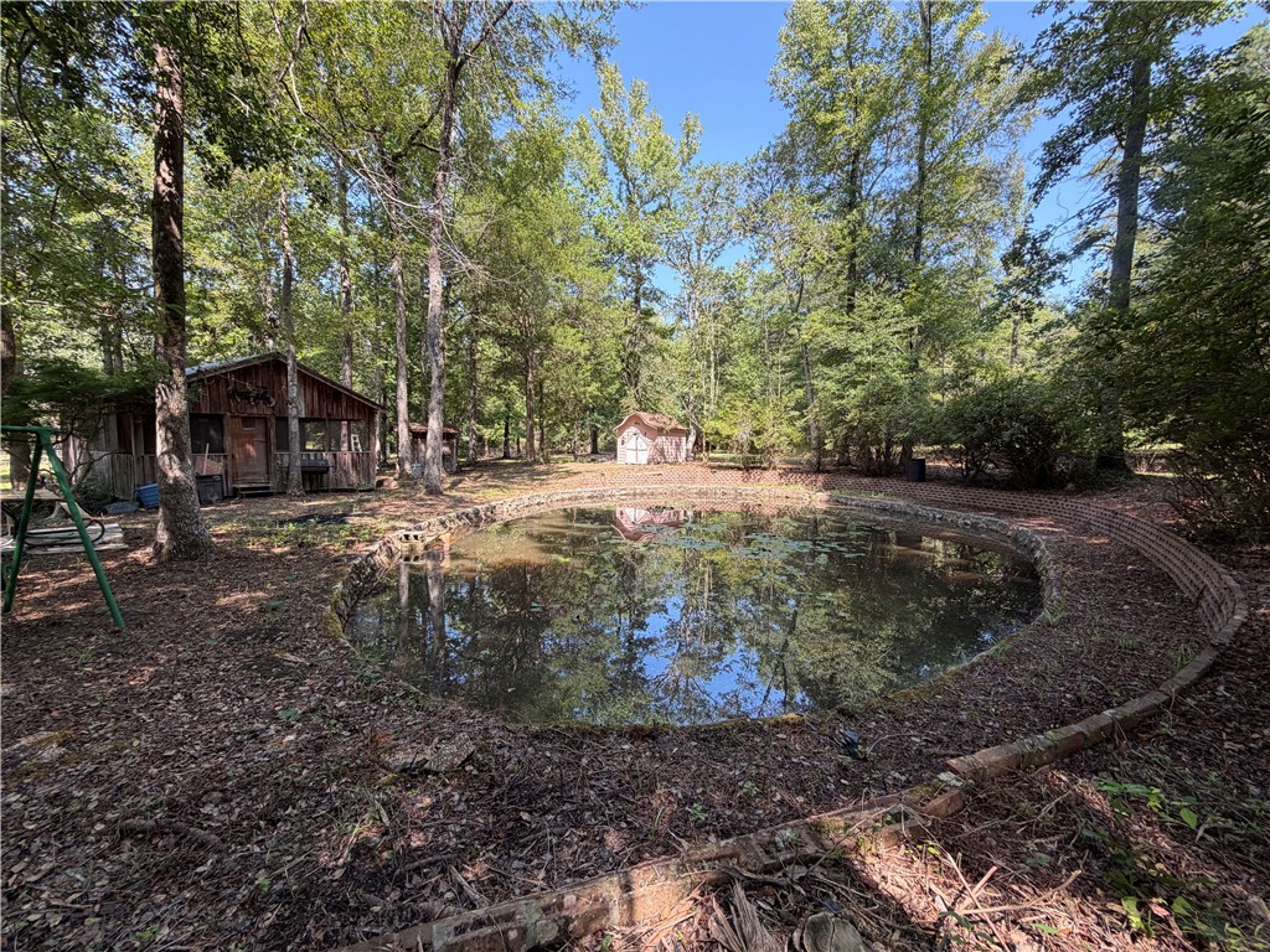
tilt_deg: -3.6
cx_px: 635
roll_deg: +0.0
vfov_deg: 85.7
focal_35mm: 14
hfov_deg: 102.1
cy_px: 476
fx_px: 514
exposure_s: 1/183
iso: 40
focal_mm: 2.22
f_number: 2.2
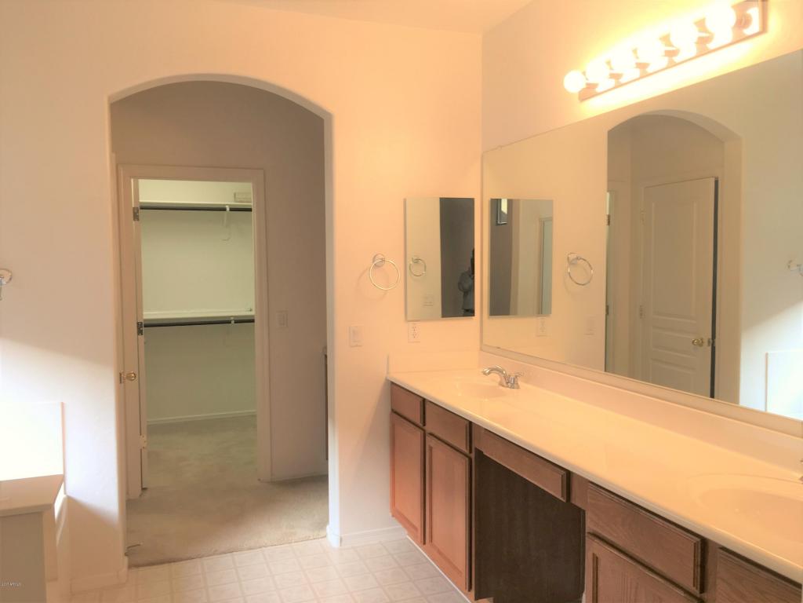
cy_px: 302
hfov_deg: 61.7
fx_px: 673
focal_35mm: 29
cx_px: 402
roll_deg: +1.6
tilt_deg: -3.5
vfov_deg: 48.2
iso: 32
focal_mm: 4.15
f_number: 2.2
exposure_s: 1/40
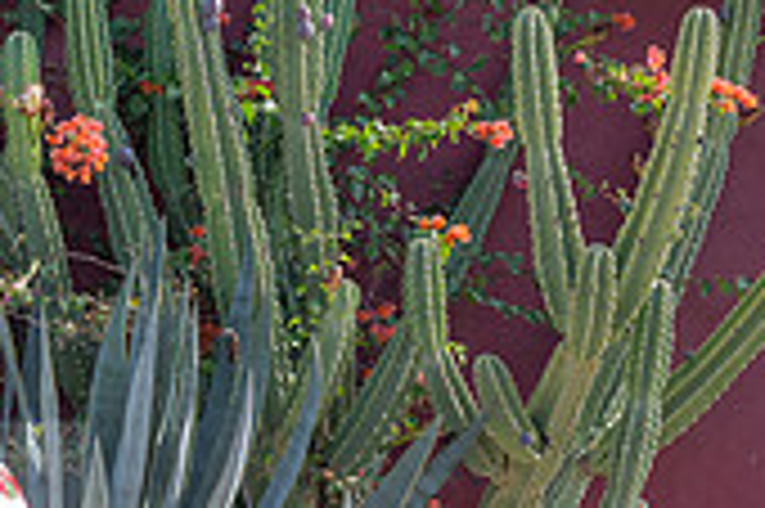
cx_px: -610
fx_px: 2717
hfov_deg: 14.2
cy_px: 459
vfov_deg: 10.6
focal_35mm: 128
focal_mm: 24
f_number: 7.1
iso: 125
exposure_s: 1/200
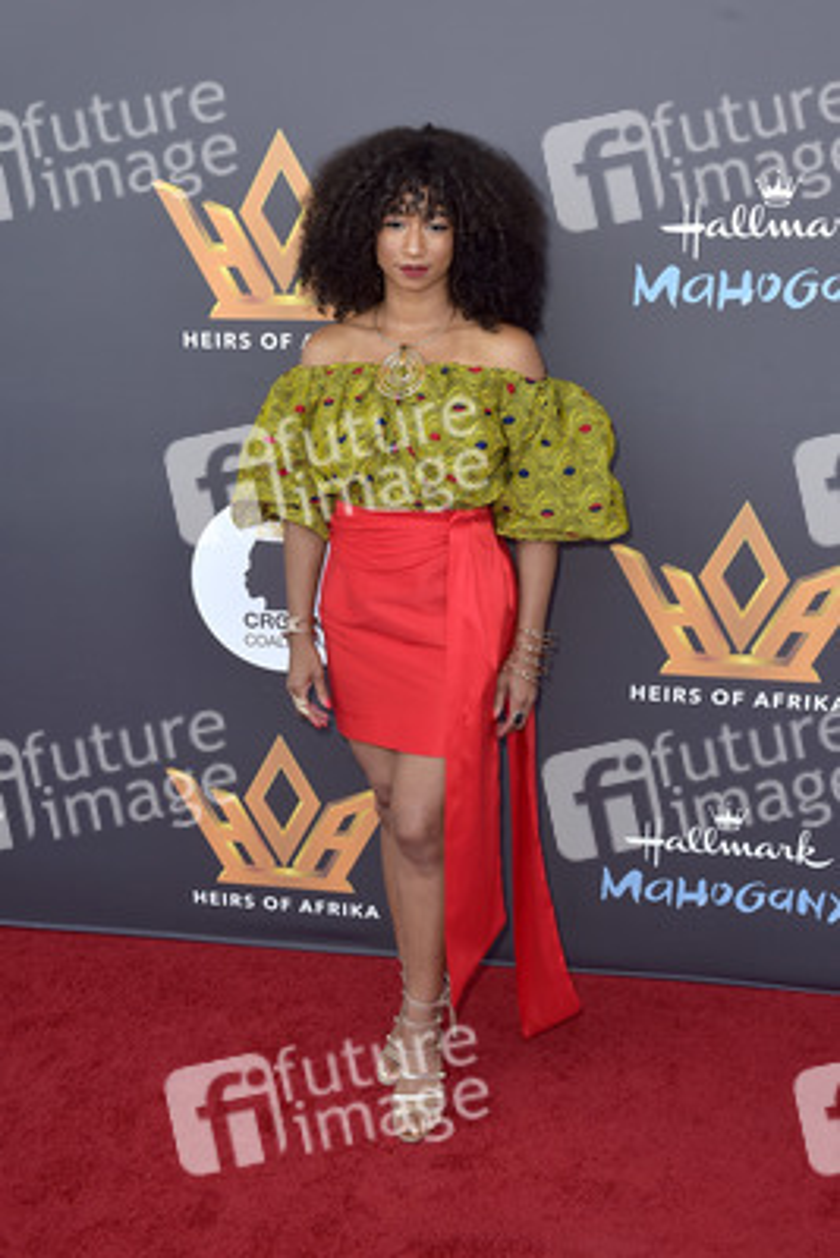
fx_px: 1259
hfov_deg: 36.9
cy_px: 629
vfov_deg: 53.1
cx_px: 420
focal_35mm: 36
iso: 160
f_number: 7.1
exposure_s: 1/250
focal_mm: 36
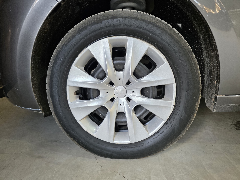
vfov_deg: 58.9
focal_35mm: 23
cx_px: 120
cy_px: 90
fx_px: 159
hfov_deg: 73.9
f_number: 1.7
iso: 160
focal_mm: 6.3
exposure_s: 1/100
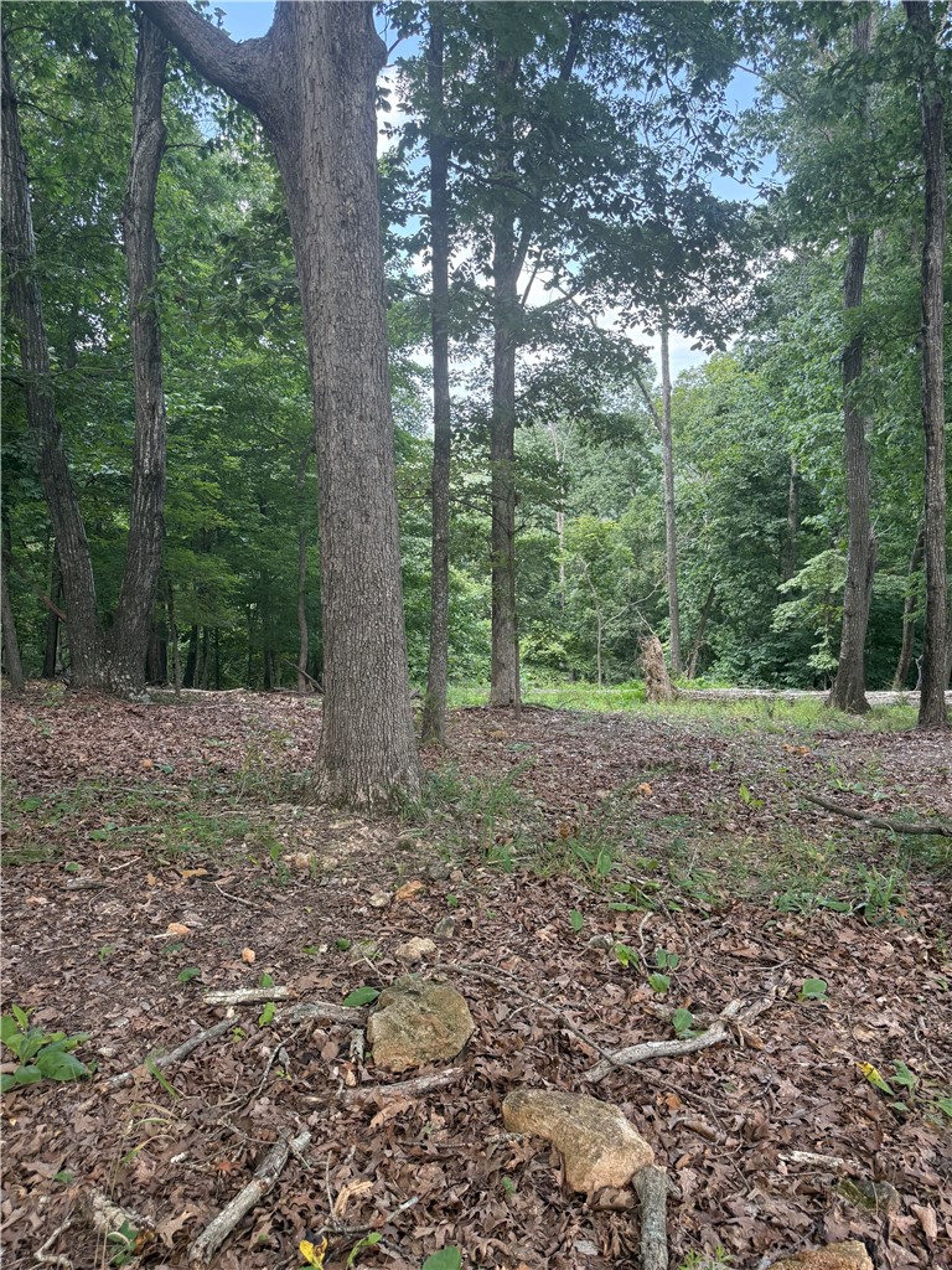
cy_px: 635
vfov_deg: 71.6
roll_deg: +0.0
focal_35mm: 24
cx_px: 476
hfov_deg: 56.8
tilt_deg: -11.6
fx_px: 880
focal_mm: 6.76
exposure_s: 1/240
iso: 125
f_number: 1.78
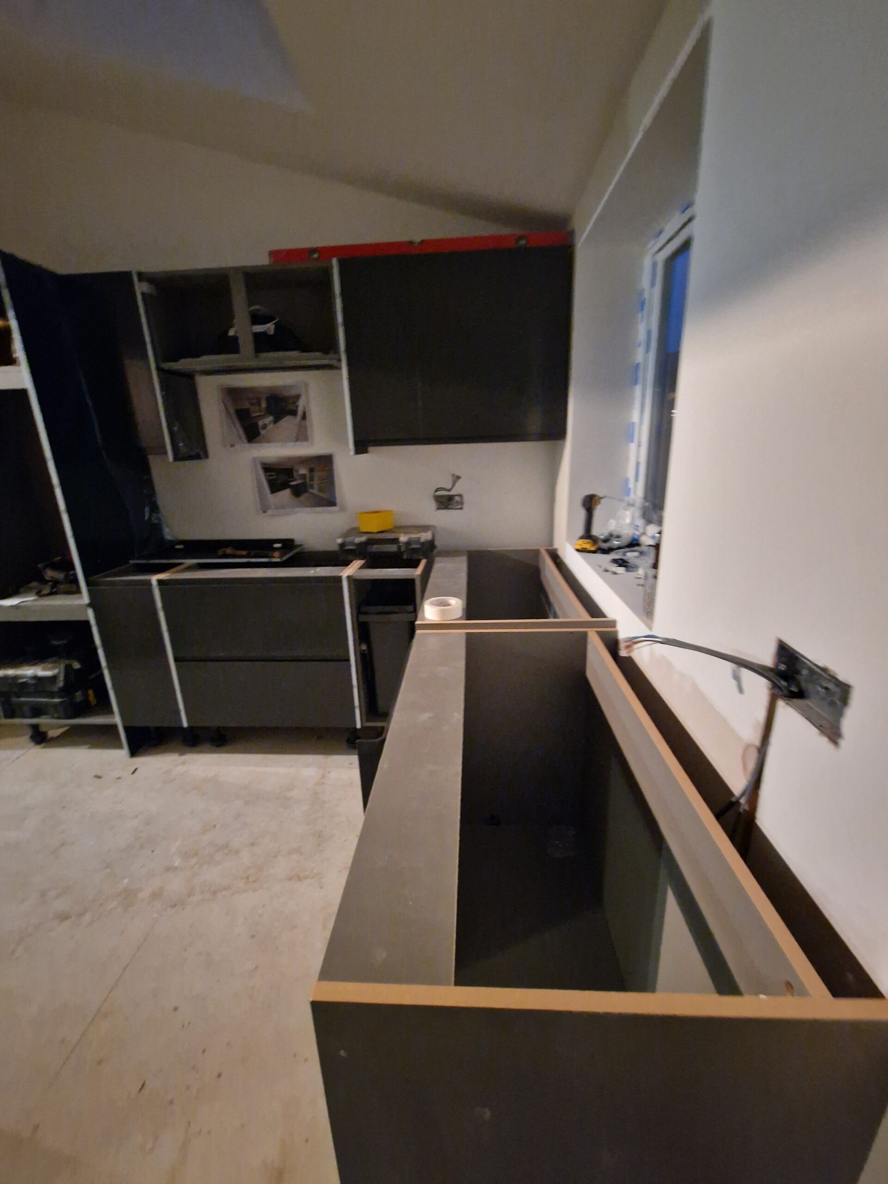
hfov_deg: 89.9
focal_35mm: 13
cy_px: 592
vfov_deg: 106.2
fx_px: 445
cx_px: 444
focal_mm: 2.2
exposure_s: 1/25
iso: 1600
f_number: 2.2
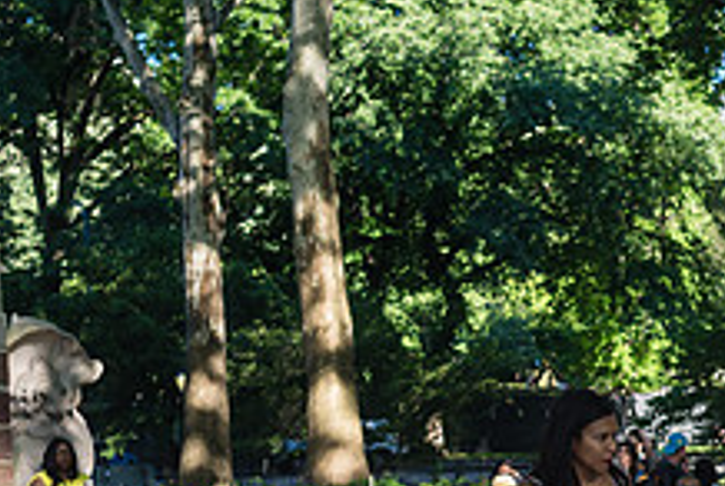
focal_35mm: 93
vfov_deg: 14.4
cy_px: 538
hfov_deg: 21.1
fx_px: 1875
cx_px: 725
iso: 200
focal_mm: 35
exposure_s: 1/400
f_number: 3.5
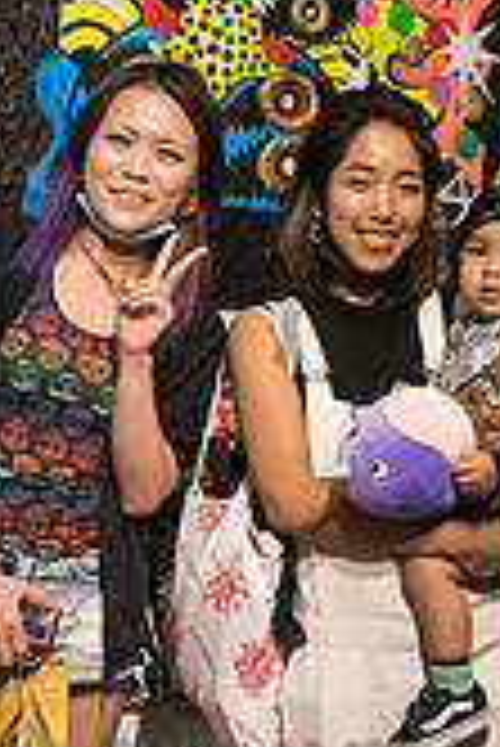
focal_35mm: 65
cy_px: 320
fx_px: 1351
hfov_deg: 20.9
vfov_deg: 30.9
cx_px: 288
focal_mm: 24
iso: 4000
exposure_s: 1/320
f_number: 2.8
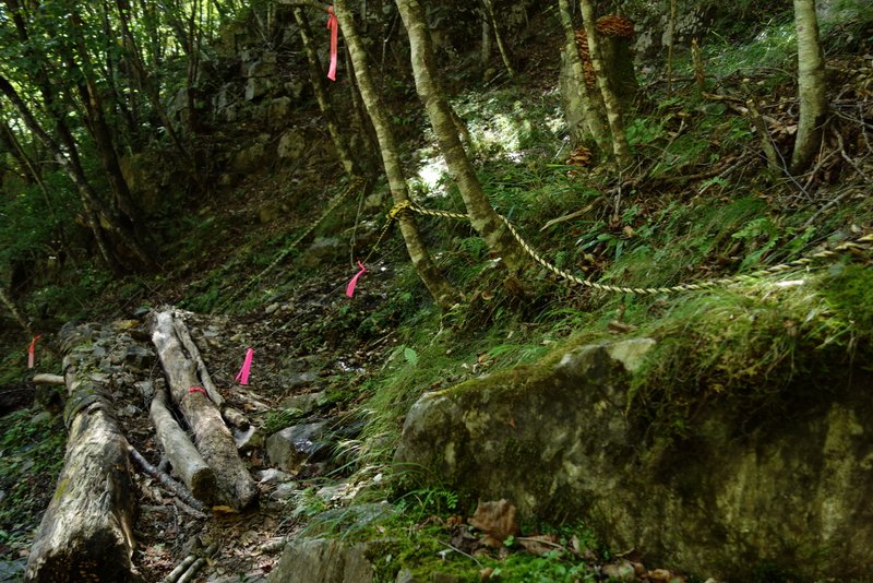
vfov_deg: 46.4
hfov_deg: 65.5
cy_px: 292
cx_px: 436
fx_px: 679
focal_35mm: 28
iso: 125
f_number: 2
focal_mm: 10.4
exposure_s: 1/100
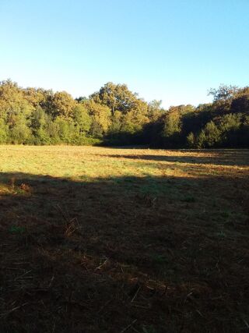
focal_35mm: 31
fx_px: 297
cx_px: 124
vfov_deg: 58.4
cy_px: 166
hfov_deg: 45.4
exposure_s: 1/383
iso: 40
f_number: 2.2
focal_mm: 3.3
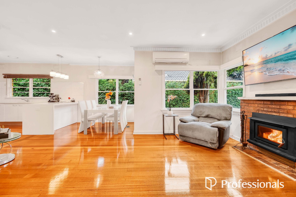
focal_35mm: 15
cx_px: 148
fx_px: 123
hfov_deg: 100.4
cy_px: 98
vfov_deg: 77.3
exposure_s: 1/10
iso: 100
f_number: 4.5
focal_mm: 10
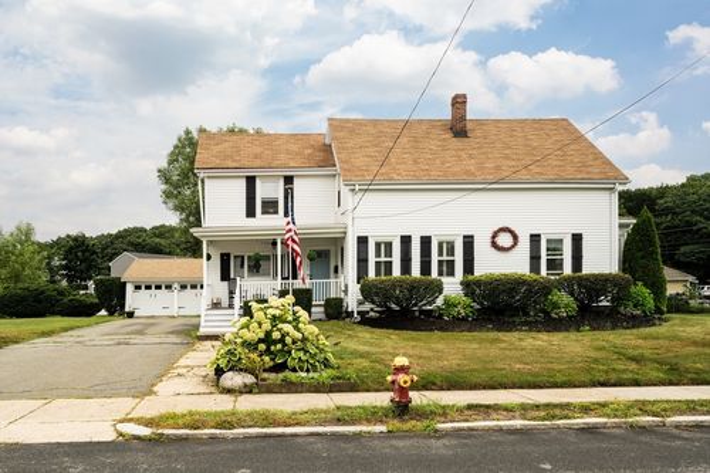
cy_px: 236
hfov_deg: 73.8
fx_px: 473
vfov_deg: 53.1
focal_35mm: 24
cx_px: 355
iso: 64
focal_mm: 24
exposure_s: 1/60
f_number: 14
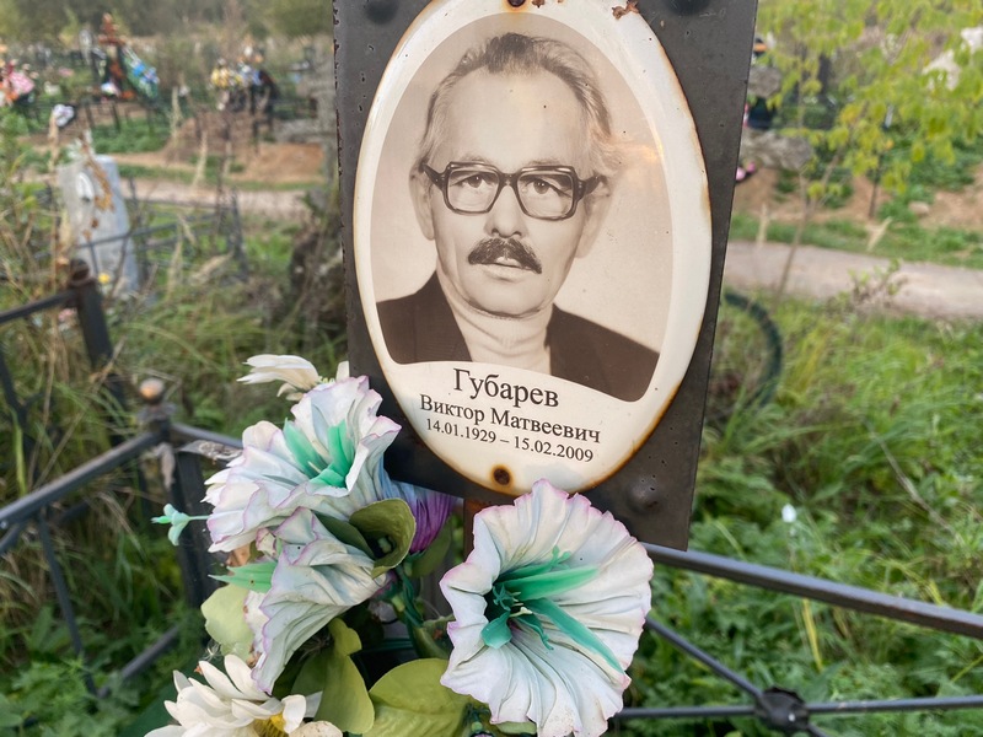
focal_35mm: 26
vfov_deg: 53.1
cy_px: 368
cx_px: 492
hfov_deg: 67.3
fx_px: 738
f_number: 1.8
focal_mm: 4.25
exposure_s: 1/155
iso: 32
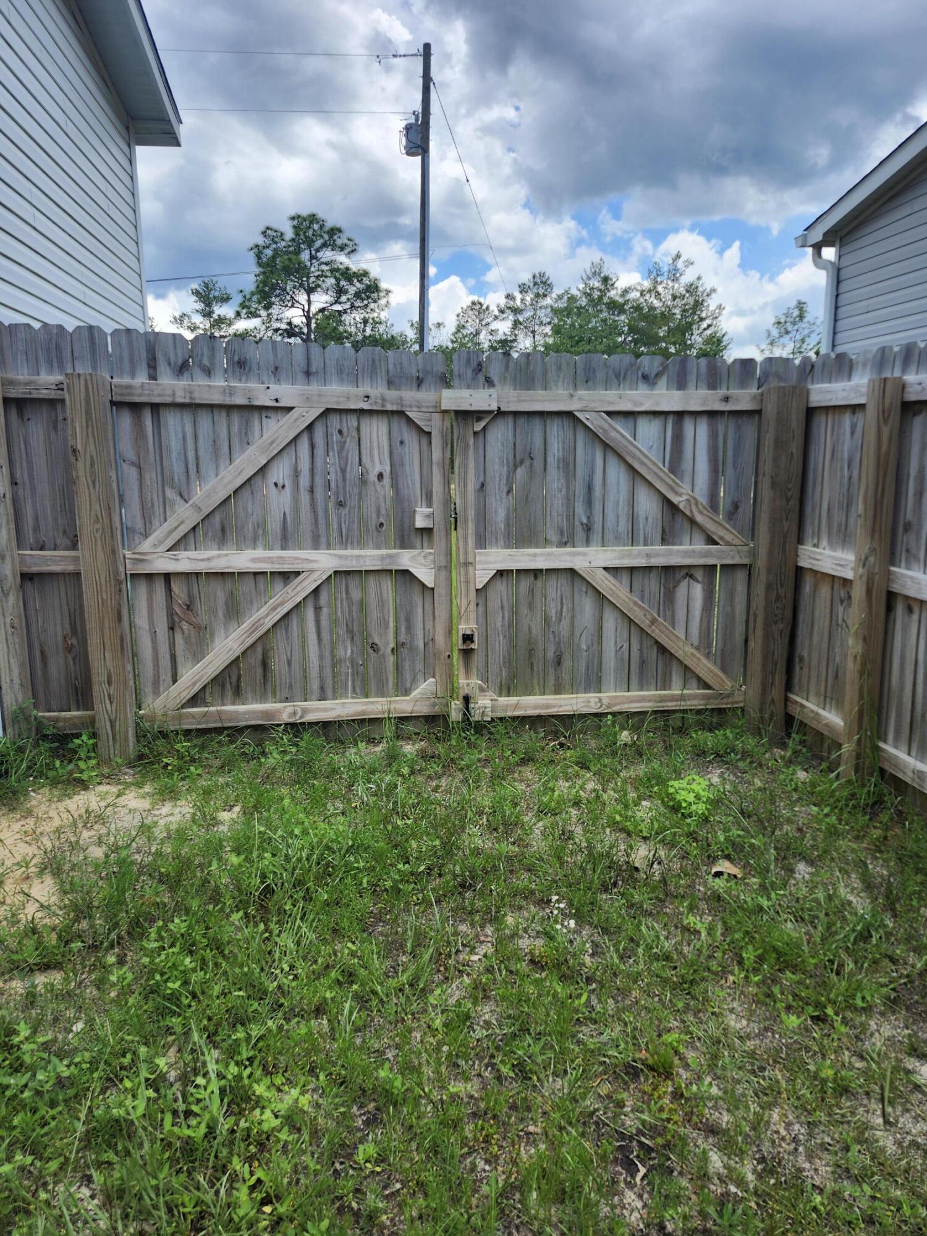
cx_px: 464
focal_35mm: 23
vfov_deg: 73.9
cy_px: 618
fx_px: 821
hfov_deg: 58.9
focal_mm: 5.54
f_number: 1.8
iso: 25
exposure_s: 1/917
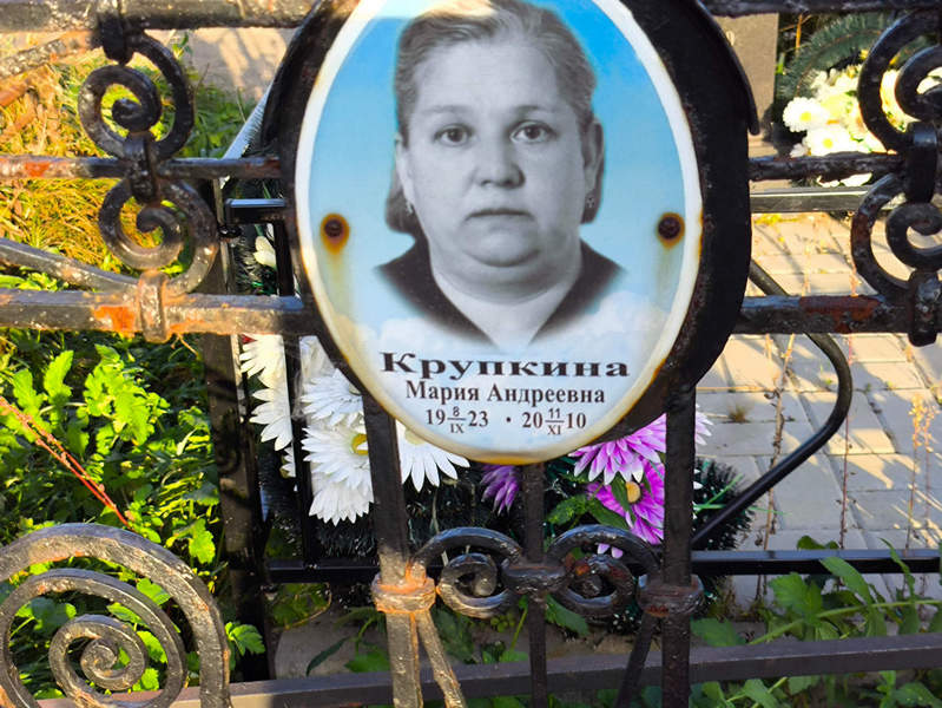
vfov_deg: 29.1
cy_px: 354
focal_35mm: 50
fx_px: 1361
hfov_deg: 38.2
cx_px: 471
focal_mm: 4.71
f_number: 1.7
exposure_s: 1/353
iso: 50
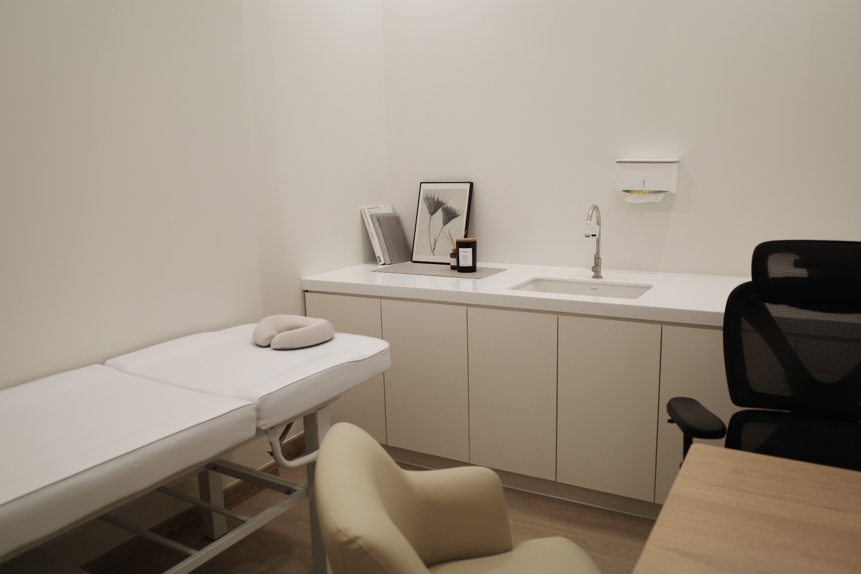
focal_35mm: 28
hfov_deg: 65.5
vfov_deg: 46.4
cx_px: 430
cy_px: 287
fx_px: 670
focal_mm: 18.3
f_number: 2.8
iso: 100
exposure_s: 1/30
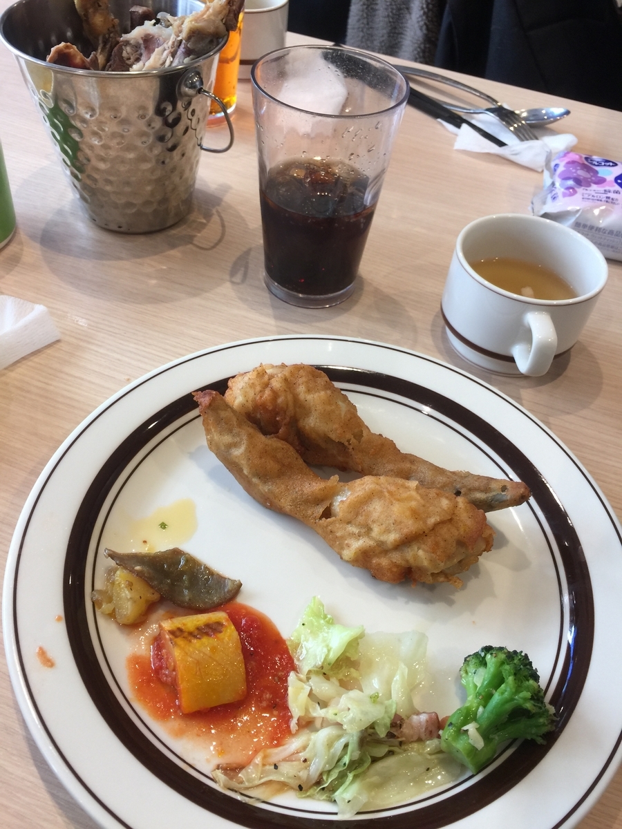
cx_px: 311
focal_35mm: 29
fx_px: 695
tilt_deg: -46.9
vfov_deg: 61.7
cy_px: 414
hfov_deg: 48.2
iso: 32
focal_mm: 4.15
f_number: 2.2
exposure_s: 1/40
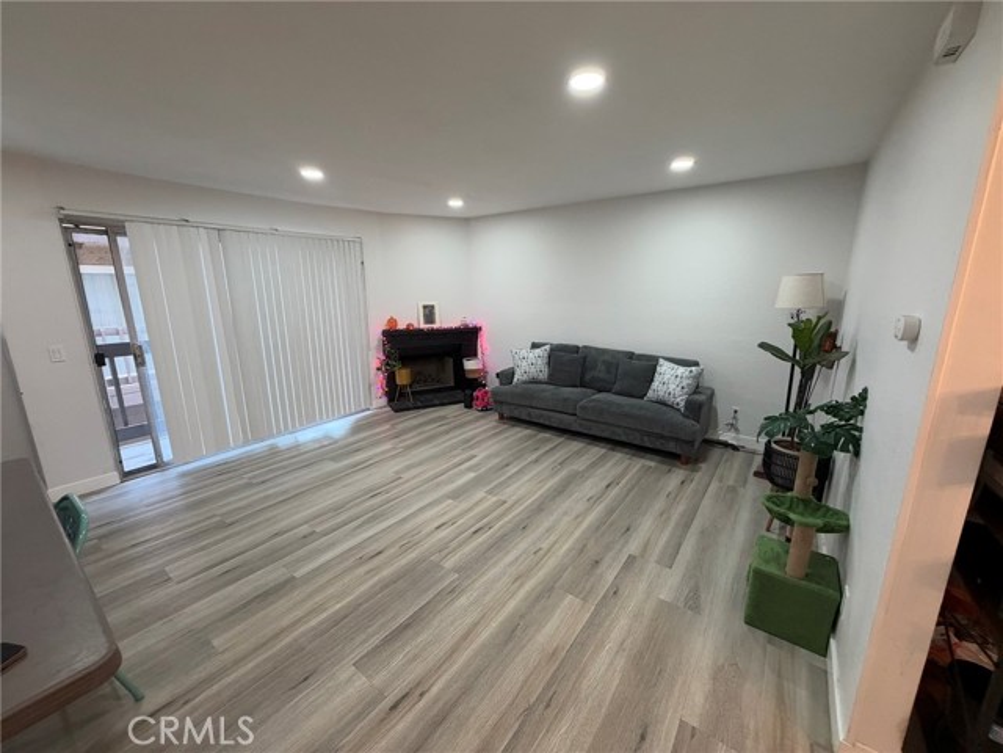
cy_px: 376
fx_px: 406
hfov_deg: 102.1
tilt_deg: -12.9
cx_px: 502
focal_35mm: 14
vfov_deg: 85.7
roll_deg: +0.5
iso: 320
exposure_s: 1/120
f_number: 2.2
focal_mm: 2.22
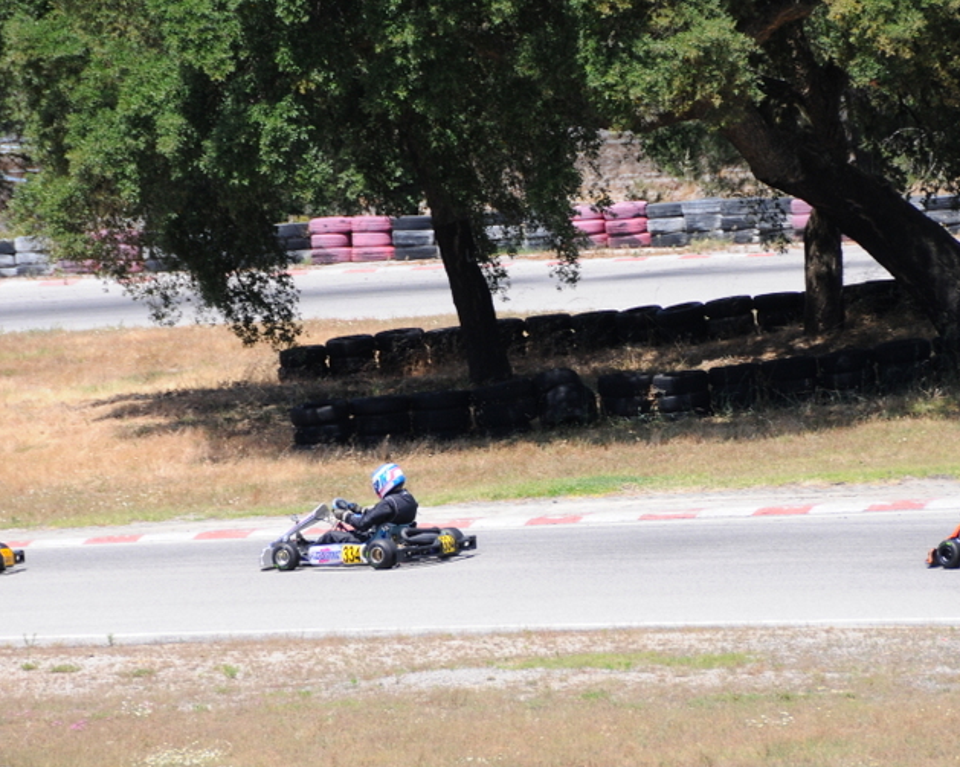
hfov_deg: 4.2
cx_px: 485
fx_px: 13011
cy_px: 358
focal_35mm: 458
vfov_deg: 3.4
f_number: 5.6
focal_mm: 200
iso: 400
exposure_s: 1/1250
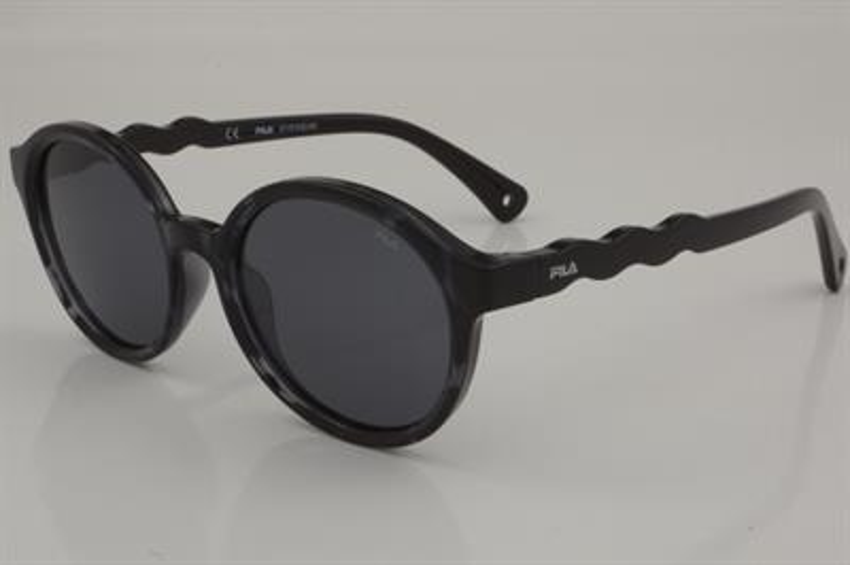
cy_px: 282
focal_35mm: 75
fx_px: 1769
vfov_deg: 18.2
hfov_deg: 27.0
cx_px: 425
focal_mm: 50
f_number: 36
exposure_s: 1/3
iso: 100
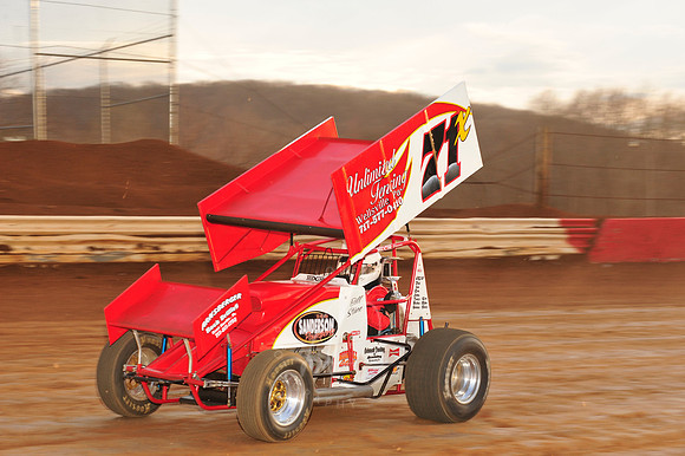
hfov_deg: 20.4
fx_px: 1902
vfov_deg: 13.7
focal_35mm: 100
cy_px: 228
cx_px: 342
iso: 640
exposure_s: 1/250
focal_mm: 100
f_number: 8
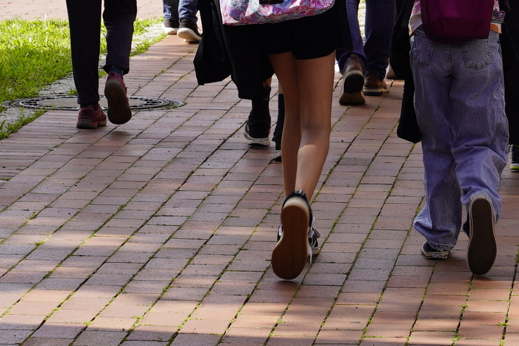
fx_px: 3951
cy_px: -132
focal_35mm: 274
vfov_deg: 5.0
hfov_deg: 7.5
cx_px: 542
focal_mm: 70
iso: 100
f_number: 7.1
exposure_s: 1/125
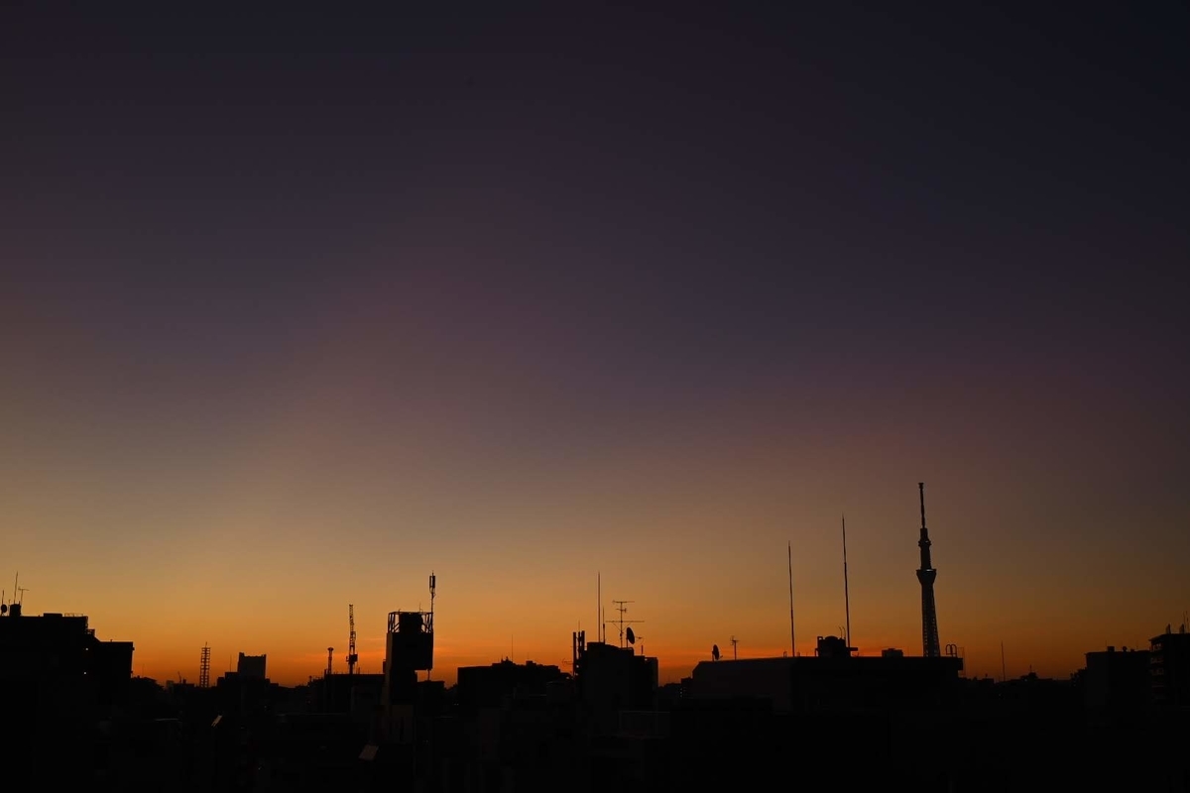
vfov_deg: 35.1
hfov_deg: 50.7
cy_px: 396
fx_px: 1256
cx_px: 595
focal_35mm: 38
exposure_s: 1/20
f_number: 11
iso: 160
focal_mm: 38
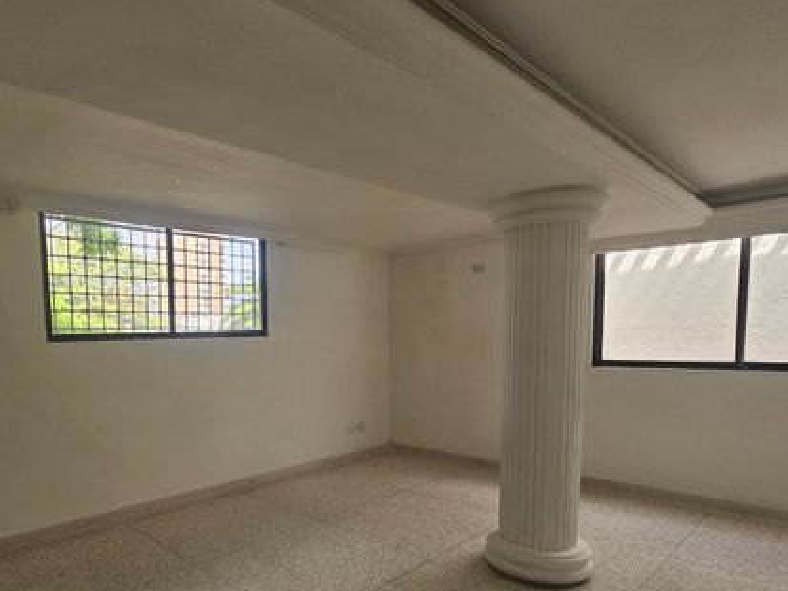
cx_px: 270
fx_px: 478
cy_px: 379
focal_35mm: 21
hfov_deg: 76.7
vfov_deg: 62.3
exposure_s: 1/359
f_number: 2.2
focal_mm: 2.2
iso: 200
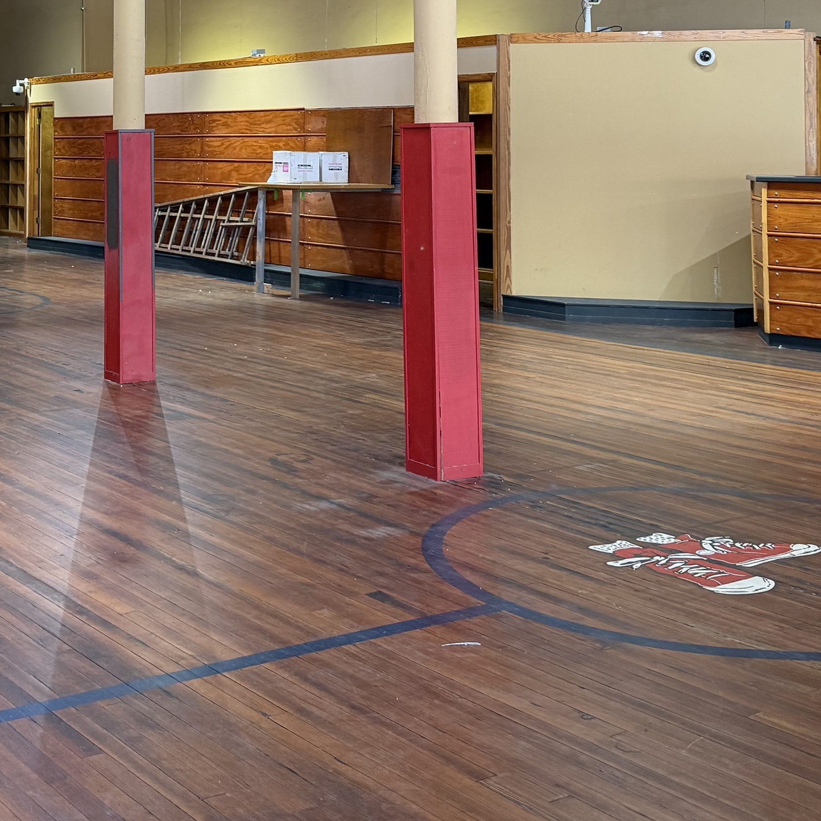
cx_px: 238
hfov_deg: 31.2
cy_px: 80
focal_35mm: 54
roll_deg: -0.6
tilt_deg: +2.9
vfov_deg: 30.2
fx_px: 1449
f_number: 1.78
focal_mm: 6.76
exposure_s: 1/60
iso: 200
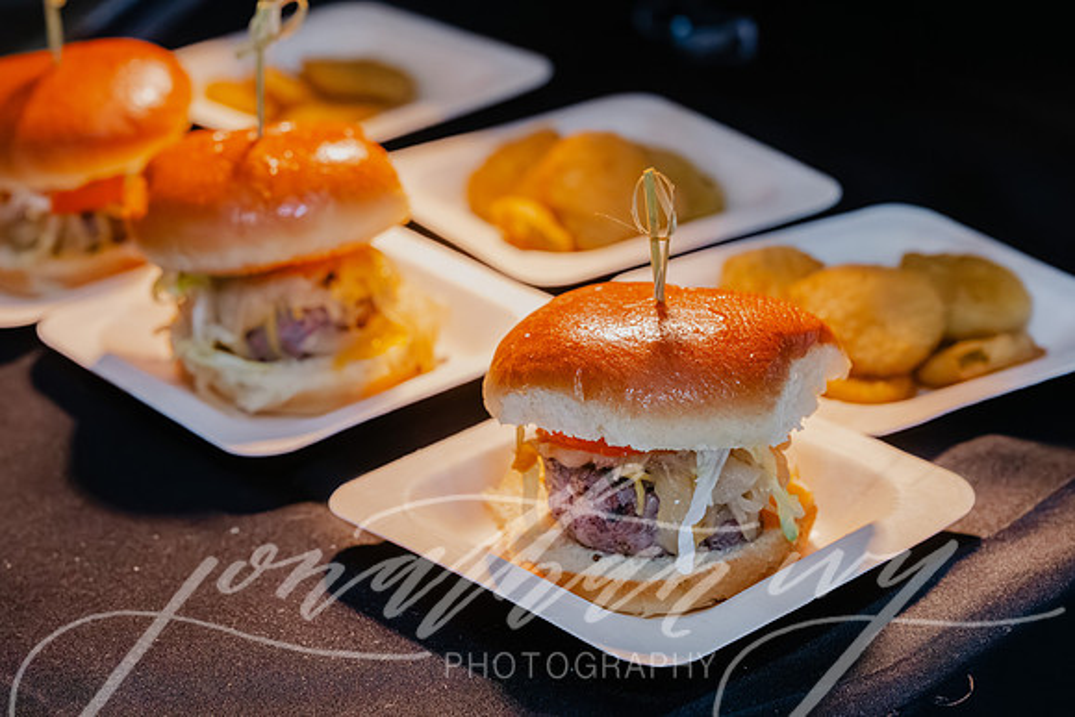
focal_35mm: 88
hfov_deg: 23.1
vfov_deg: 15.6
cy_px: 267
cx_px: 455
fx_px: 2622
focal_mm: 70
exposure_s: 1/320
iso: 4000
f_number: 5.6
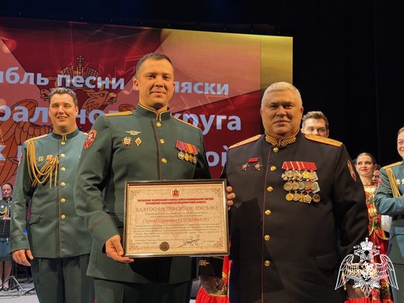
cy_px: 152
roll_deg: -0.4
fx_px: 560
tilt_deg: +6.5
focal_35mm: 48
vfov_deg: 30.3
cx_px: 202
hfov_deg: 39.7
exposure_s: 1/98
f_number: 1.78
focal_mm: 6.76
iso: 100
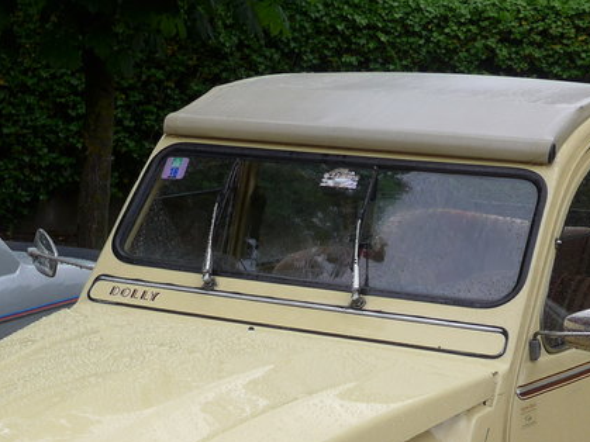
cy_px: 510
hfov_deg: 23.5
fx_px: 1414
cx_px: 213
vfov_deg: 17.1
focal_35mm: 83
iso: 80
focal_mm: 6
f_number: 2.8
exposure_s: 1/250
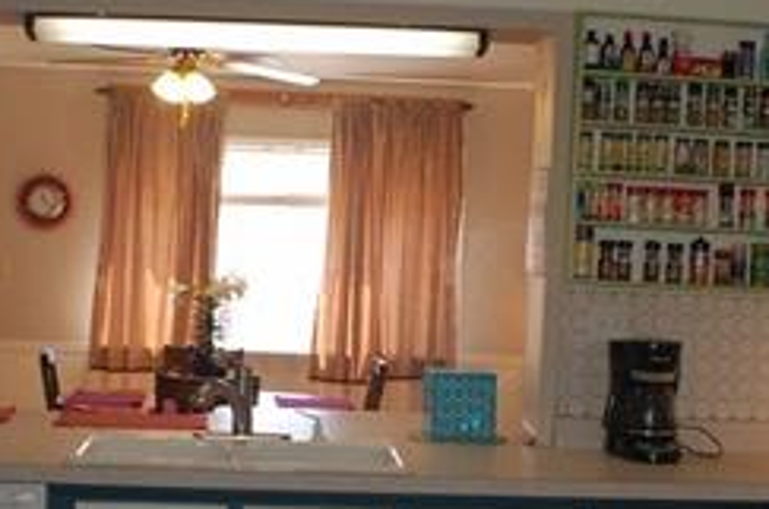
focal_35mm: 95
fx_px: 2025
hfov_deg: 21.5
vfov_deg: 14.3
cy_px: 308
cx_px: 370
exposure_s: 1/60
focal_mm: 24
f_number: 4.2
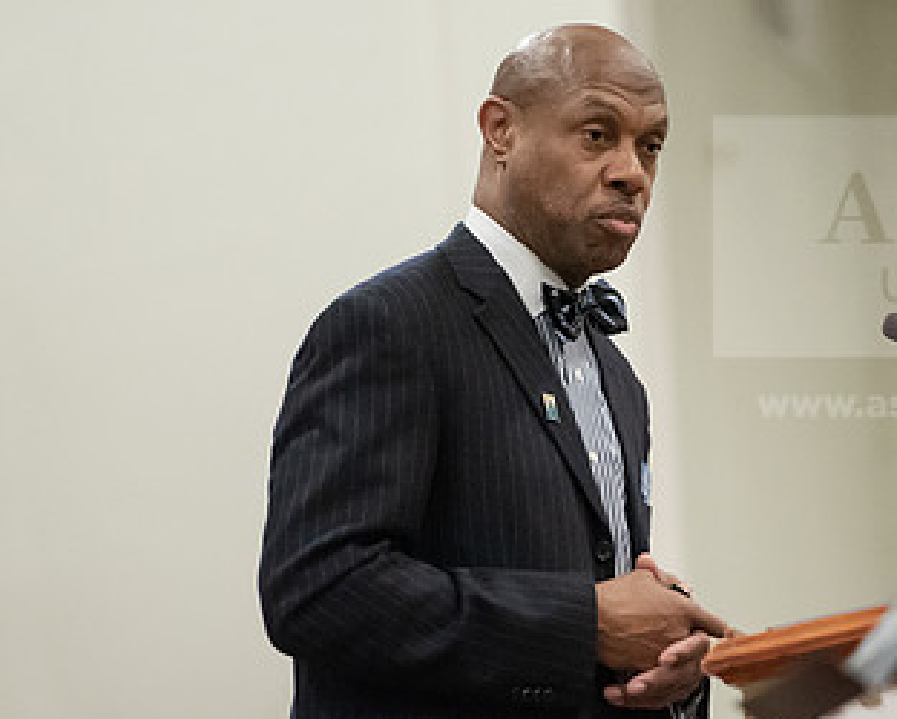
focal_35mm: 349
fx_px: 9271
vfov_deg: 4.4
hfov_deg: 5.5
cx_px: 627
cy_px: 464
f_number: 2.8
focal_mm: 200
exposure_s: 1/200
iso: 8000
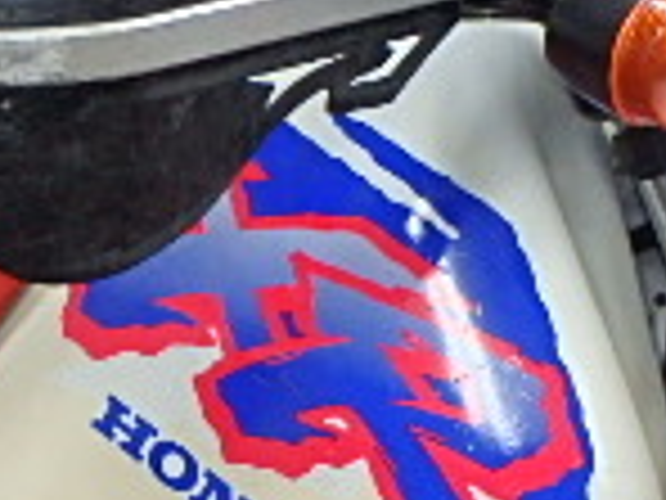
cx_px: -126
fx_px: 2328
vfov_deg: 12.2
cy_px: 207
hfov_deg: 15.7
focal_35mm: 121
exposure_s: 1/30
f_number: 3.9
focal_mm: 5
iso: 400
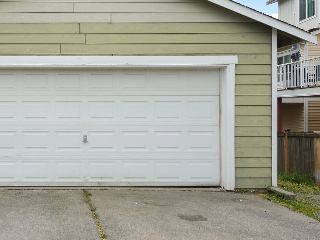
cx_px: 58
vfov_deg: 35.1
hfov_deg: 43.3
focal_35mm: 41
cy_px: 103
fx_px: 379
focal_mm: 12
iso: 200
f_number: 10
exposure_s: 1/80
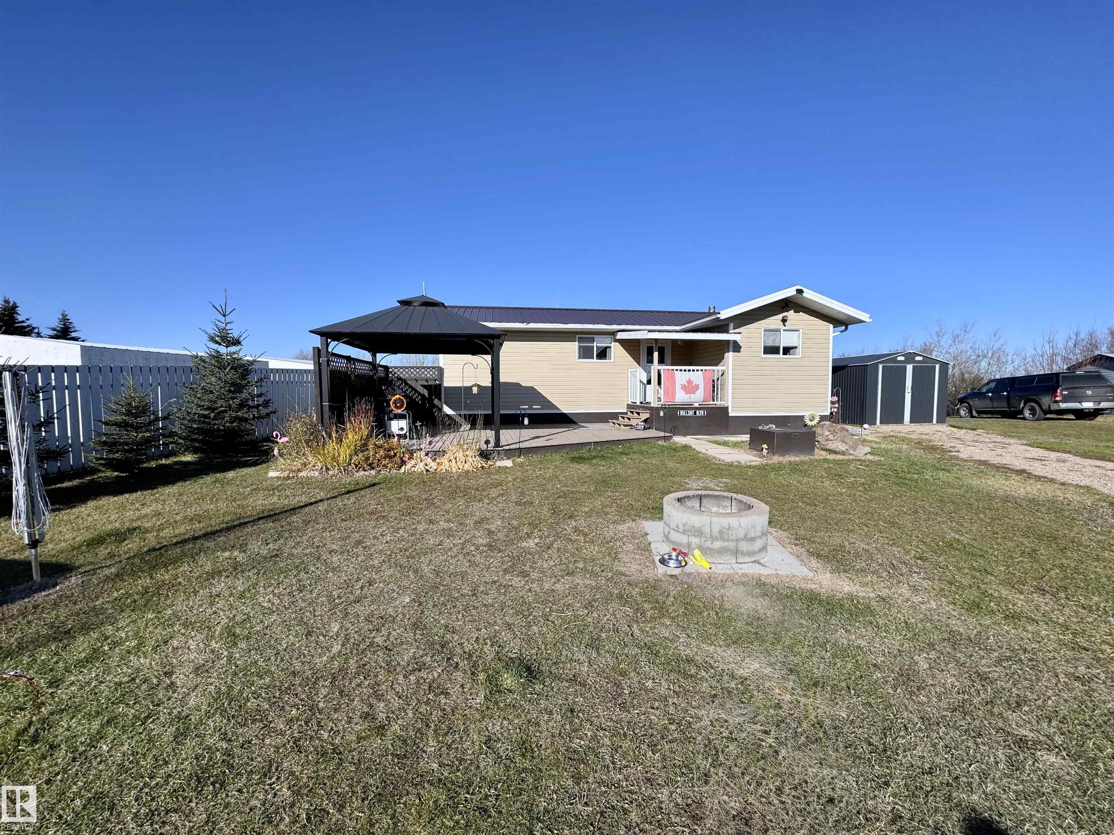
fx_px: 451
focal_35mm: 14
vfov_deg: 85.7
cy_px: 418
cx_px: 557
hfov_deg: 102.1
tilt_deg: -2.7
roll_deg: +0.5
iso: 50
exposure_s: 1/2273
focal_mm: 2.22
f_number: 2.2
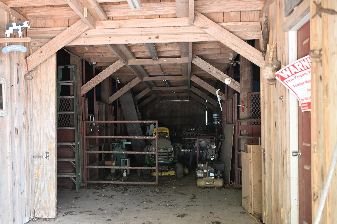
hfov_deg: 44.1
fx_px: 412
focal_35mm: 44
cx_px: 126
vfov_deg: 30.4
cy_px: 135
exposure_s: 1/125
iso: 2500
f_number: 2.8
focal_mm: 35
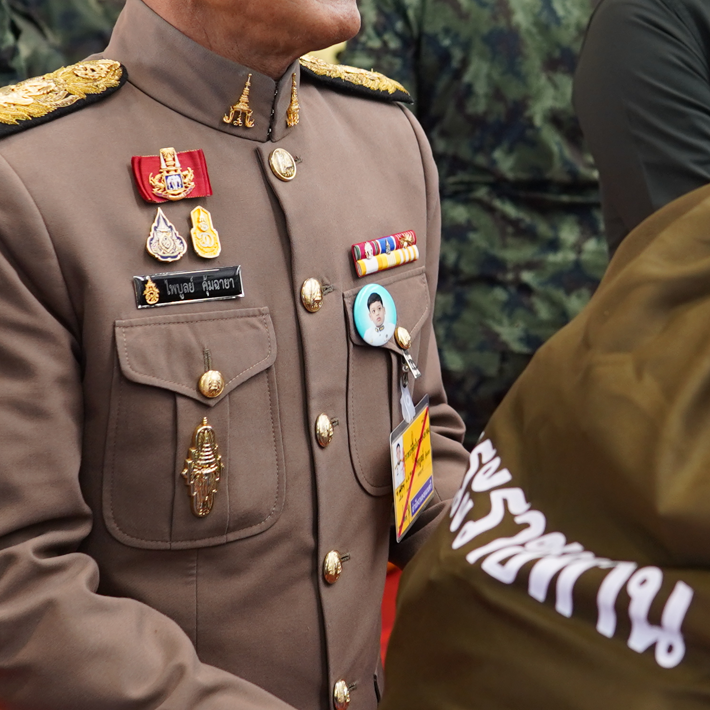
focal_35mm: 82
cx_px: 565
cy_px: 207
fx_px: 1903
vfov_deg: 21.0
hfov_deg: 20.9
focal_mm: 24
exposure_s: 1/250
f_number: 2.8
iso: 400
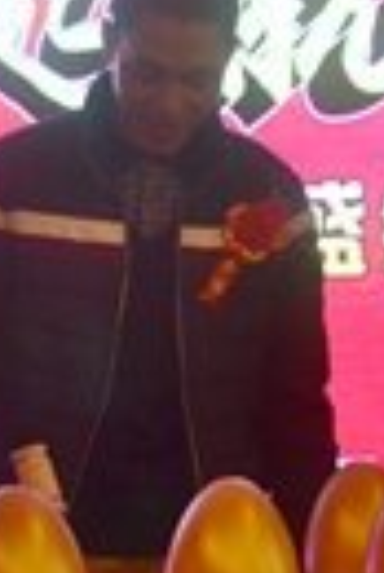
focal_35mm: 150
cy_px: 293
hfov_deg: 9.2
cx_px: 190
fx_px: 2393
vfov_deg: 13.7
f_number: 4.5
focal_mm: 26
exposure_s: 1/80
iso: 400
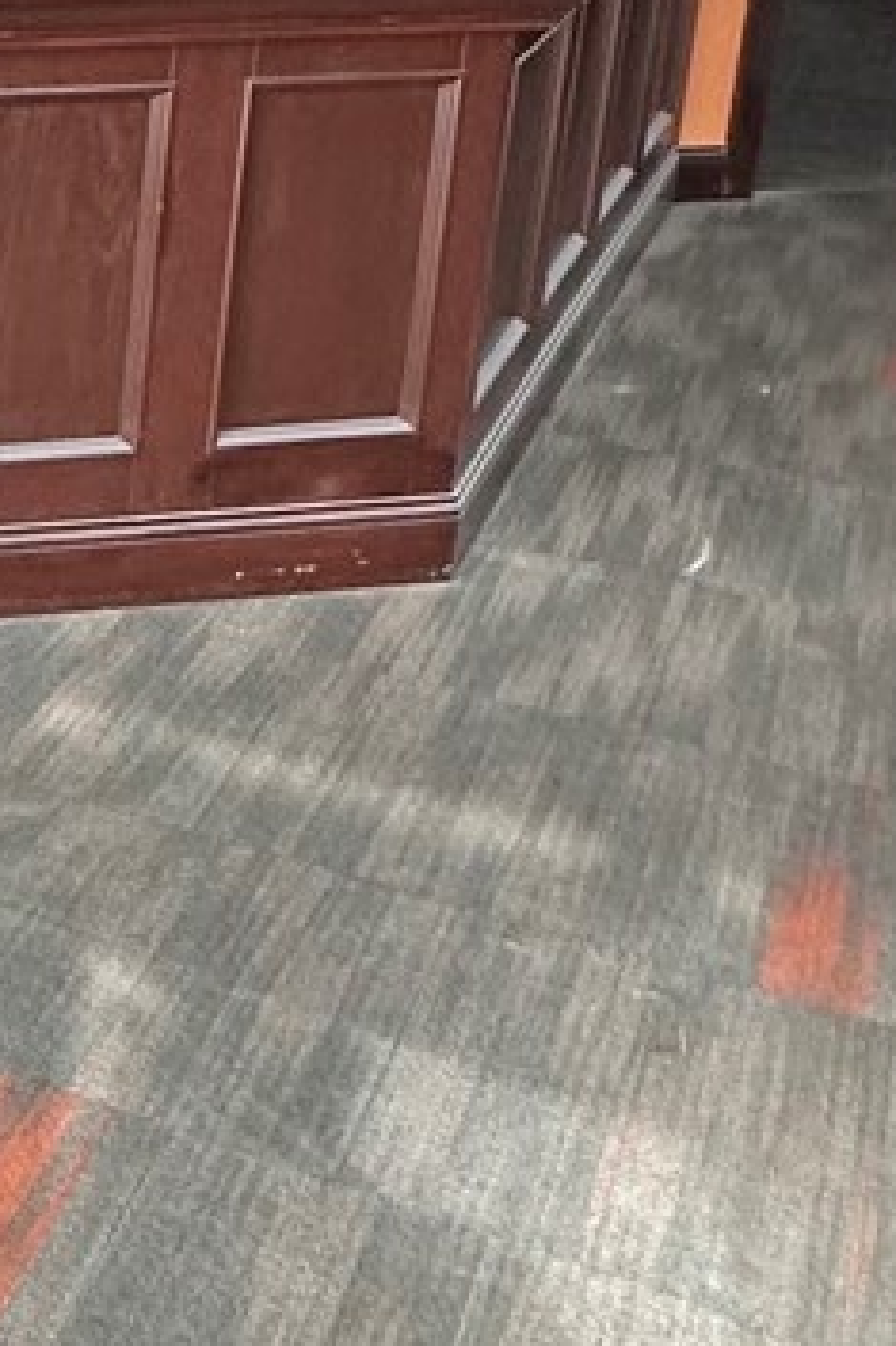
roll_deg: +0.5
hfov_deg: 17.2
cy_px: 221
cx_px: -663
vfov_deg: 29.6
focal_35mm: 66
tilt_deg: -15.3
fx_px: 2466
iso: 250
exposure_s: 1/99
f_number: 2.2
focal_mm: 2.22
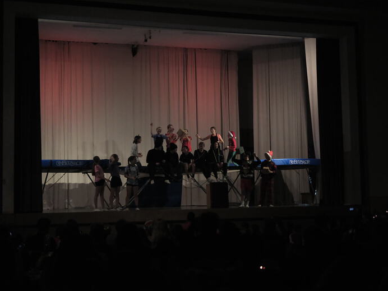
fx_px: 616
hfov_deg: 34.9
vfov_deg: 26.6
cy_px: 146
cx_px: 205
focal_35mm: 55
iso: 6400
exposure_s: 1/4096
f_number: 1.4
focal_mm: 33
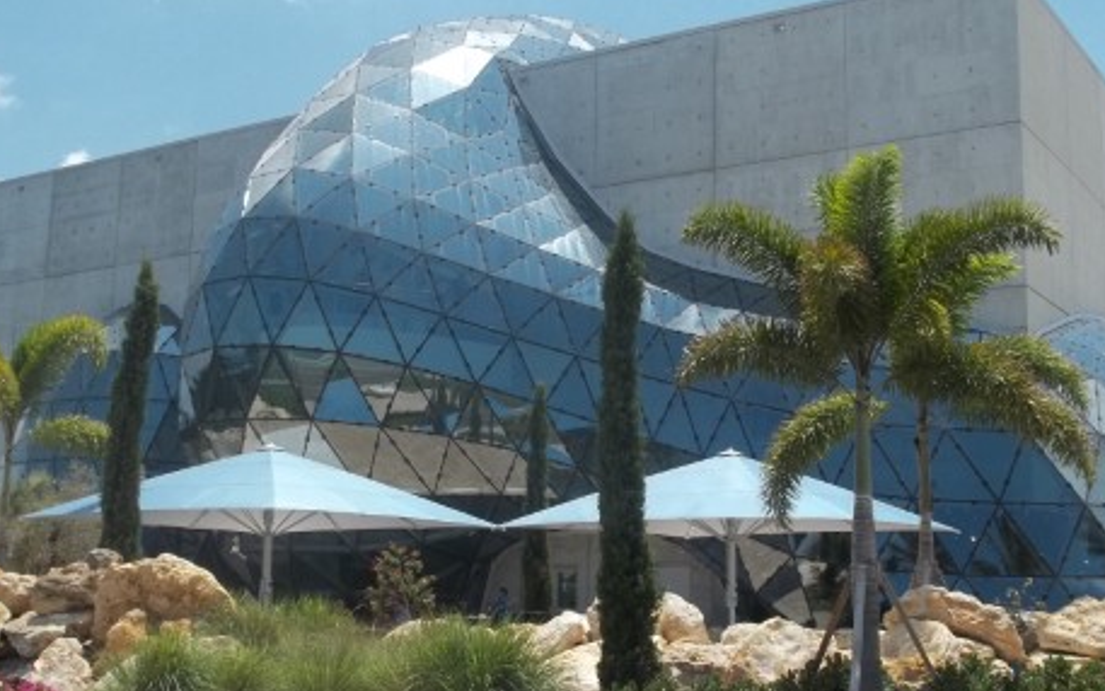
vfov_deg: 26.4
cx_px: 585
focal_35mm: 49
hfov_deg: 41.0
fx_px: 1476
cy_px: 382
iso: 64
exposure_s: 1/160
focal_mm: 5.9
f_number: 8
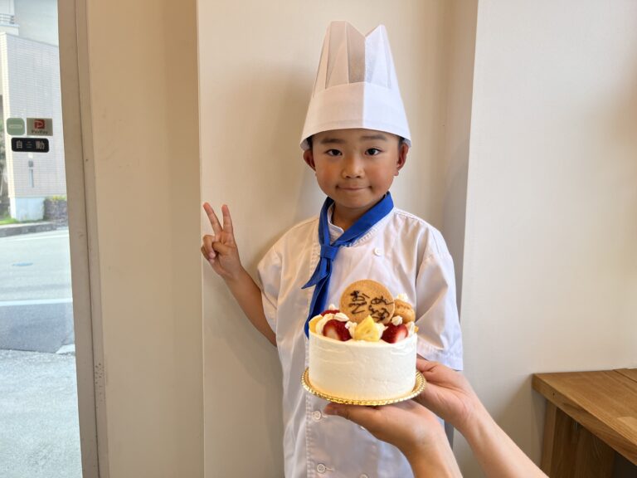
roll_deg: -2.5
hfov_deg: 67.3
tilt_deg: -8.4
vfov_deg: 53.1
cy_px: 239
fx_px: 478
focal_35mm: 26
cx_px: 318
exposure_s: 1/135
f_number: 1.6
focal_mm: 5.1
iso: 32
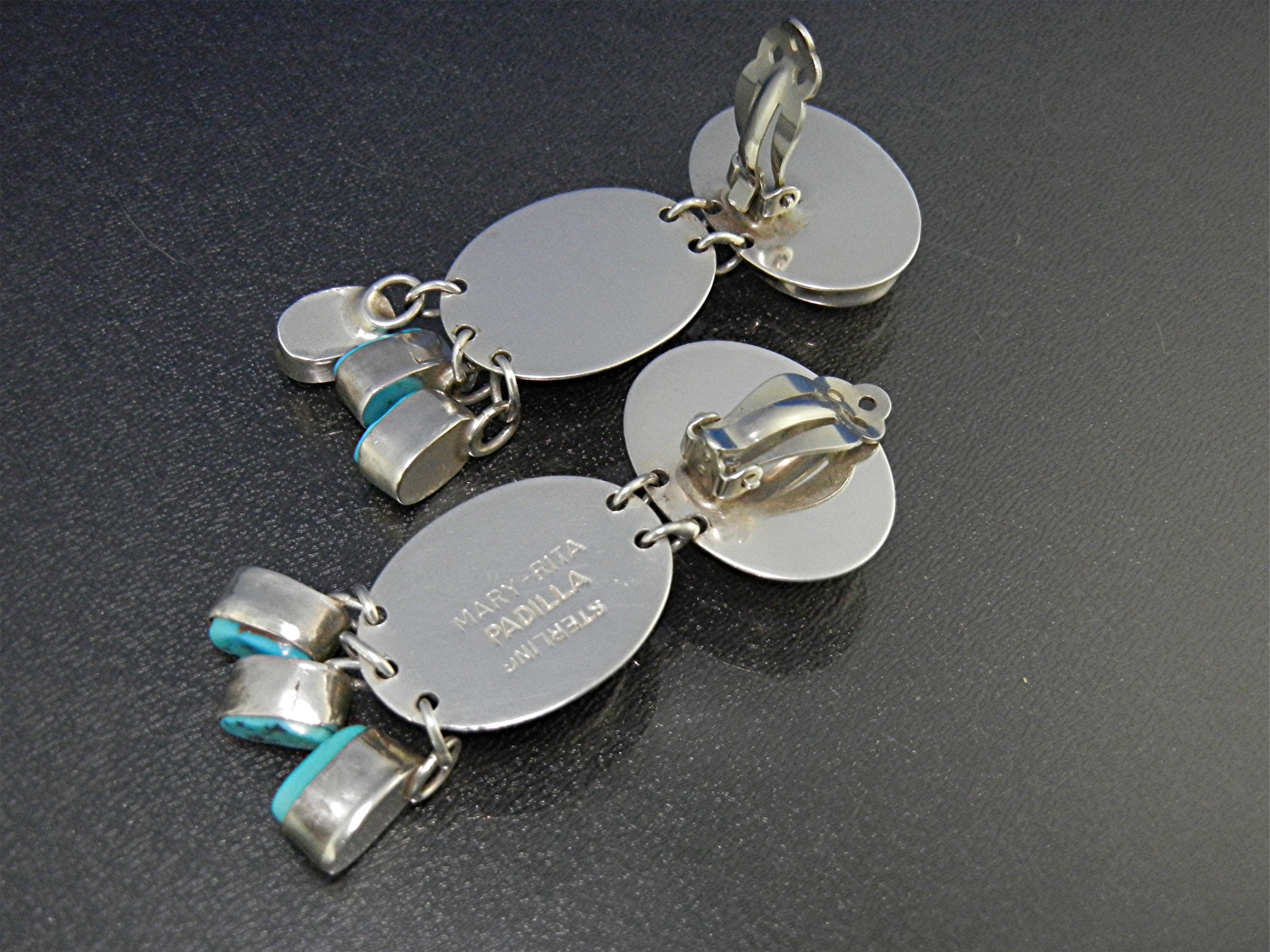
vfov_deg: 32.2
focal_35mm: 45
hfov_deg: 42.1
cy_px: 476
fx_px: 1651
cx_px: 635
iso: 800
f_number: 7.6
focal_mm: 8.1
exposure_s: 1/30
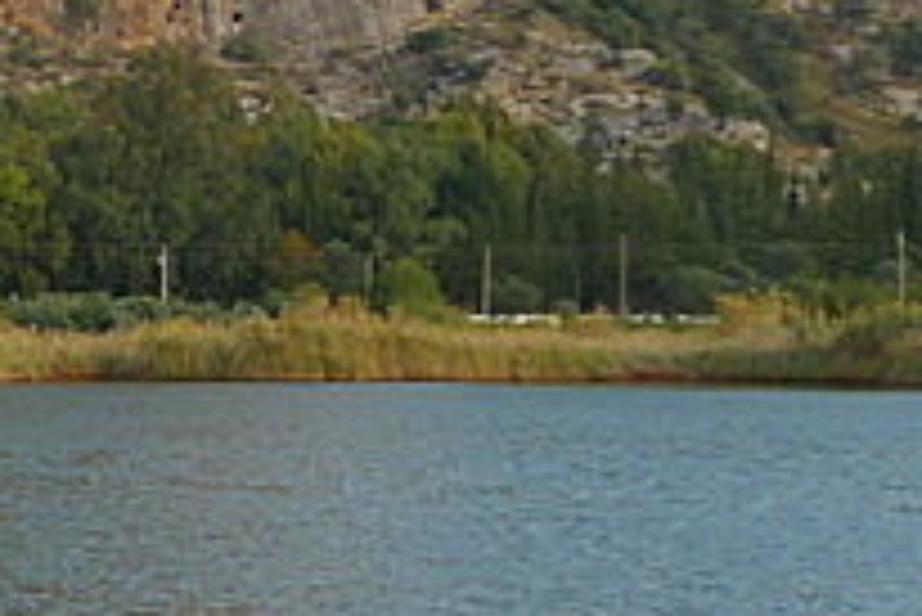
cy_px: 618
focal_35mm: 140
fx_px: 3588
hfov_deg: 11.9
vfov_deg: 9.7
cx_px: -1300
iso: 80
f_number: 2.8
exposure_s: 1/100
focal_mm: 6
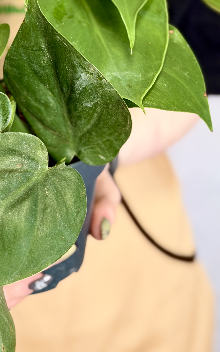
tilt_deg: -18.0
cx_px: 19
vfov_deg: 21.0
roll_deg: -0.6
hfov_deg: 13.2
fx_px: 940
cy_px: 80
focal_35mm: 98
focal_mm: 6.76
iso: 64
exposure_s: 1/121
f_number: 1.78
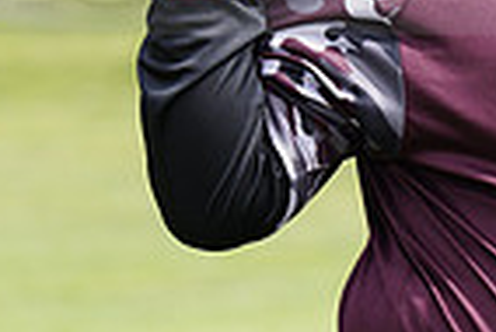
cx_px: 517
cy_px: -68
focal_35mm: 578
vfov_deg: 2.4
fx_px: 7972
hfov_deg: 3.6
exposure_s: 1/200
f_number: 6.3
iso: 100
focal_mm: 142
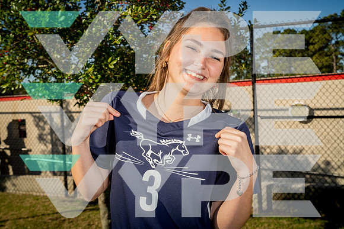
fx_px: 487
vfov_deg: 26.5
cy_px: 114
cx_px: 172
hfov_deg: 38.9
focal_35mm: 51
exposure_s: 1/250
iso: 125
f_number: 10
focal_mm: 51
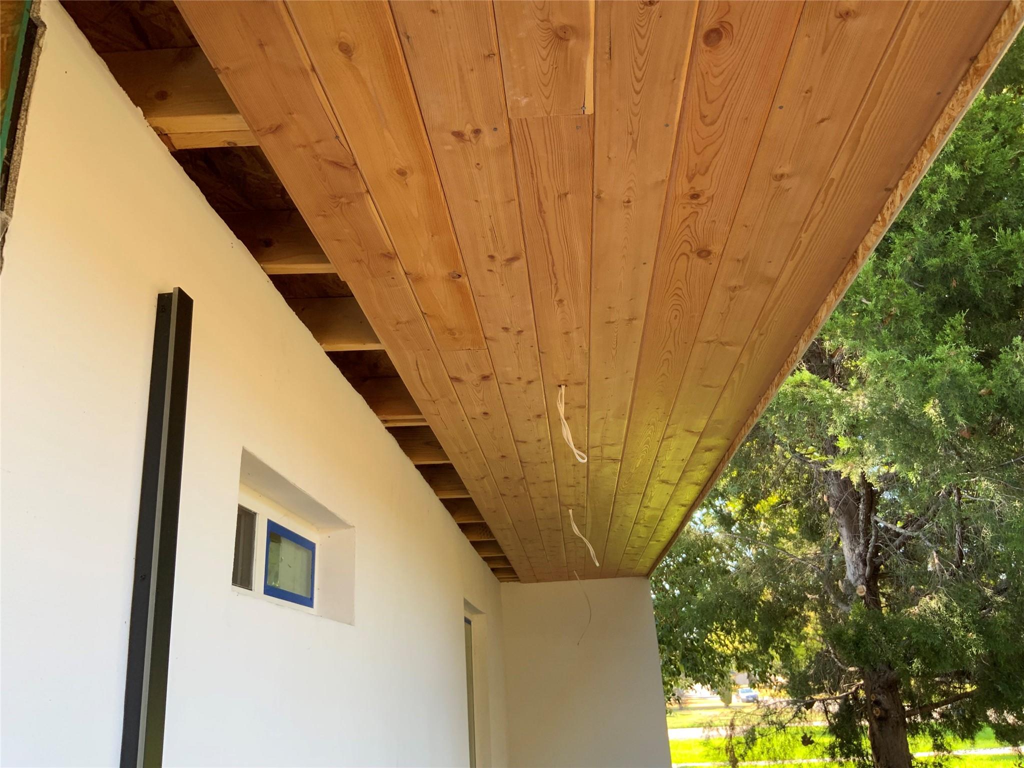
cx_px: 512
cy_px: 384
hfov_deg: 61.7
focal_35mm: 29
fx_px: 858
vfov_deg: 48.2
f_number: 1.8
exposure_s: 1/122
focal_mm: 3
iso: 32
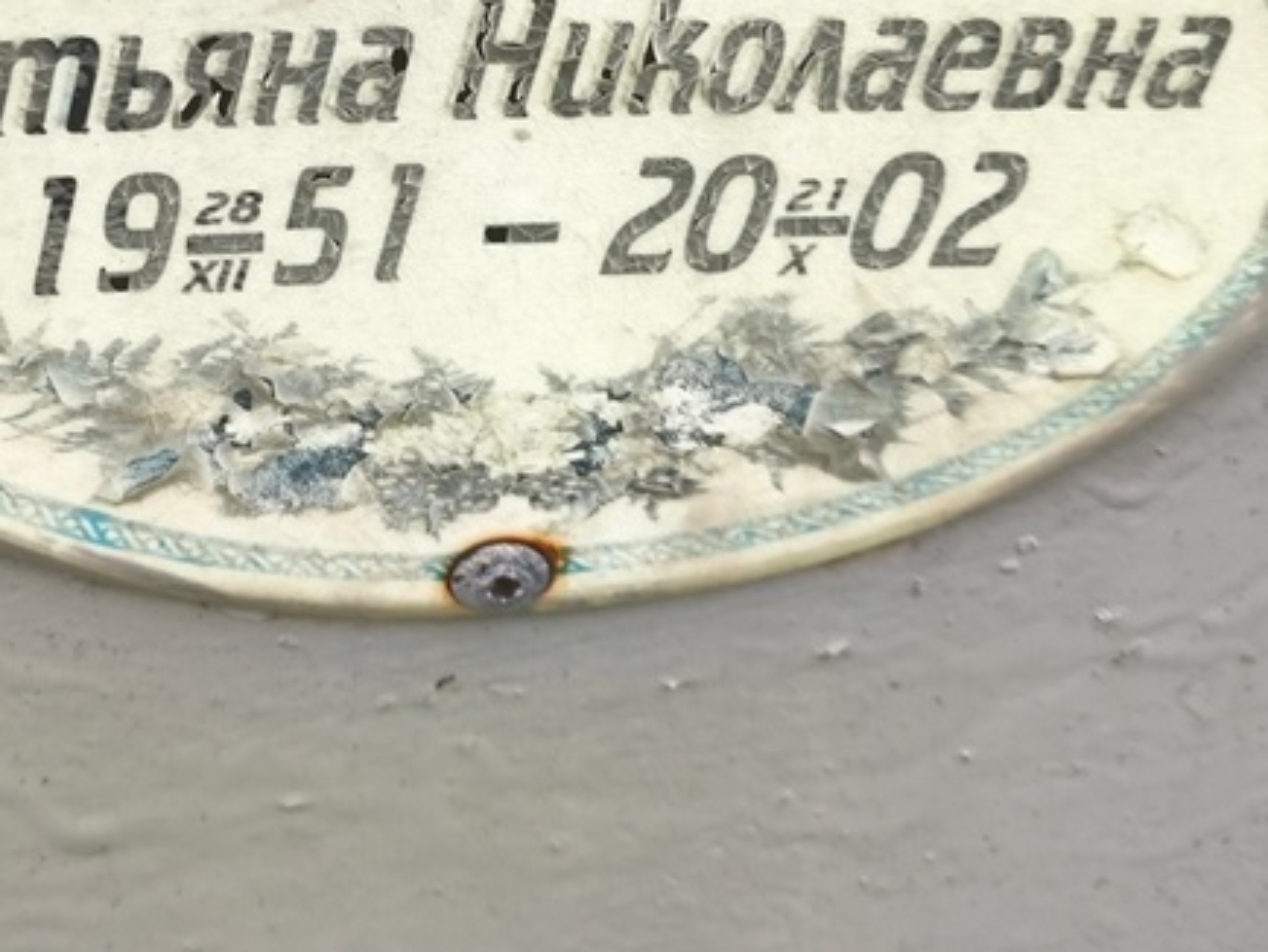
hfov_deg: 21.2
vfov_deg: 15.9
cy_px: 93
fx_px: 3372
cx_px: 390
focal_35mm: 92
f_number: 1.7
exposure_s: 1/120
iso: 100
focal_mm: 4.71
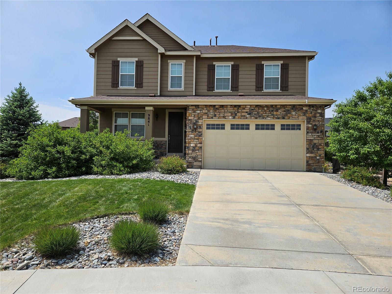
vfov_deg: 58.9
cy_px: 147
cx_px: 196
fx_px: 260
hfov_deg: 73.9
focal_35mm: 23
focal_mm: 5.4
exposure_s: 1/2993
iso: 25
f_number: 1.8
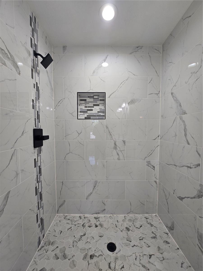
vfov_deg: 106.2
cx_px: 102
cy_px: 136
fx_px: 102
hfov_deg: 89.9
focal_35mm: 13
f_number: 2.2
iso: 50
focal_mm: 2.2
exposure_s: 1/60
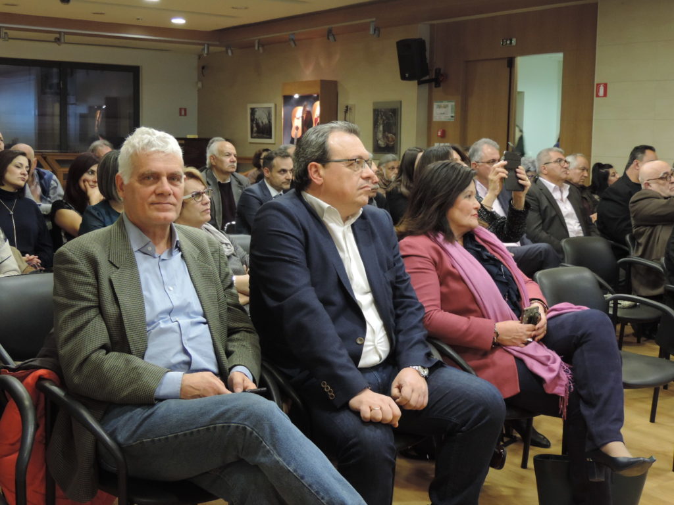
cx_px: 337
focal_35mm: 47
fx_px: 915
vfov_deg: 30.9
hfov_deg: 40.4
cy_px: 252
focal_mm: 8.3
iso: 450
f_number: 3.5
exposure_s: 1/13
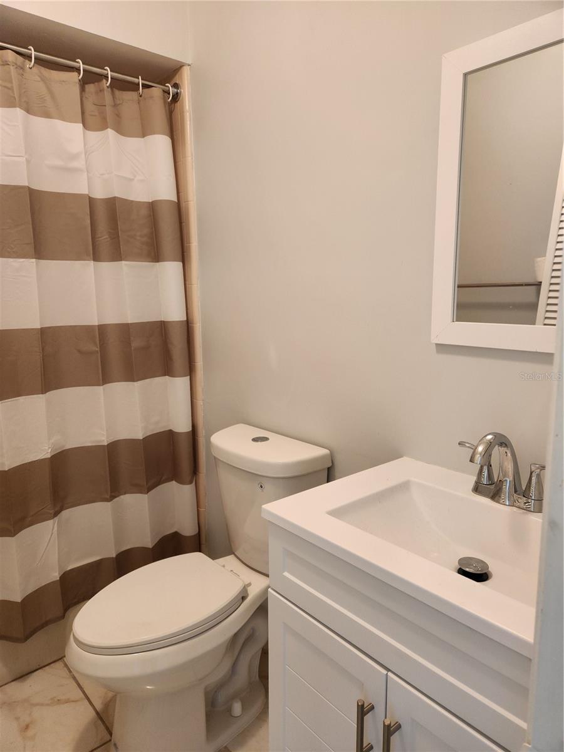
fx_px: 500
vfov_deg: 73.9
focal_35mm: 23
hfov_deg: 58.9
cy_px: 376
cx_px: 282
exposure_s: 1/60
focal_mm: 5.4
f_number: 1.8
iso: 250
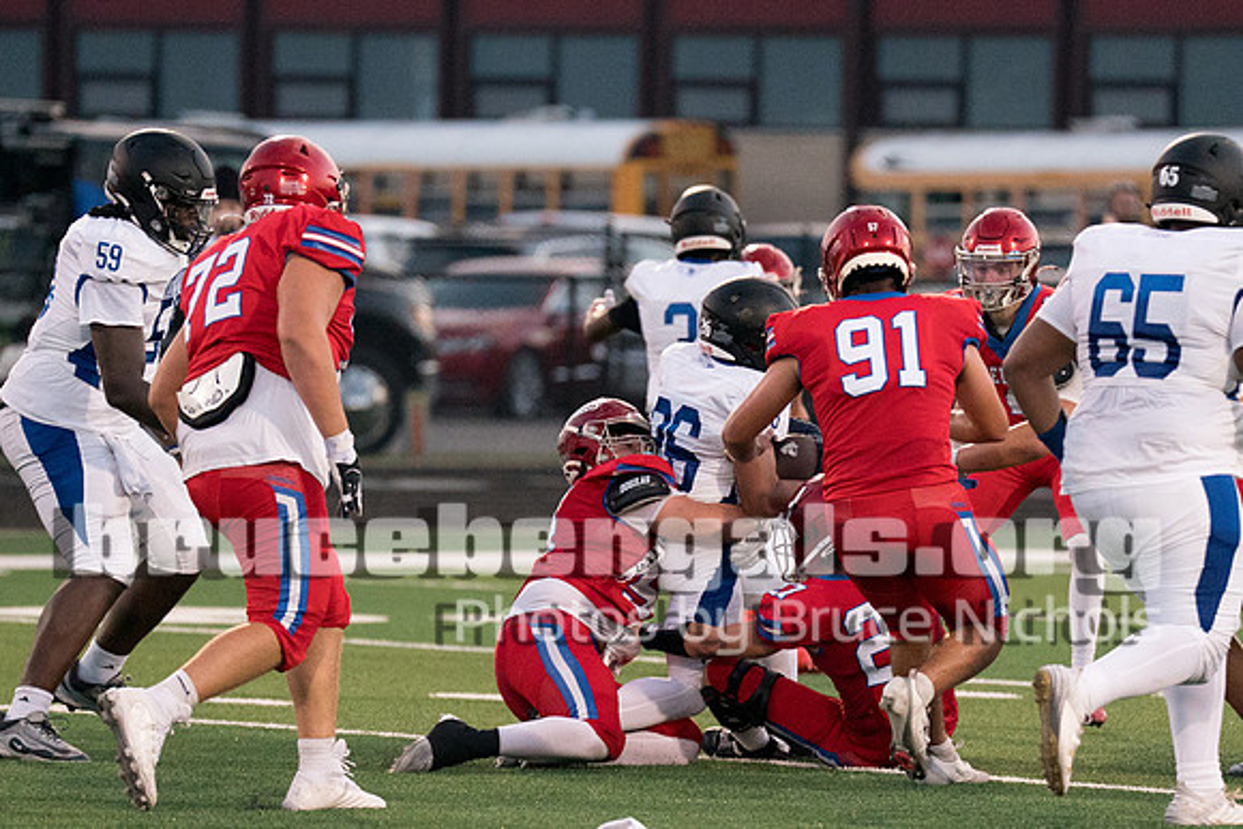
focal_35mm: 368
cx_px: 728
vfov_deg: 3.7
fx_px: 12696
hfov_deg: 5.6
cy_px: 480
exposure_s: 1/2000
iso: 5000
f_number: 2.8
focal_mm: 200
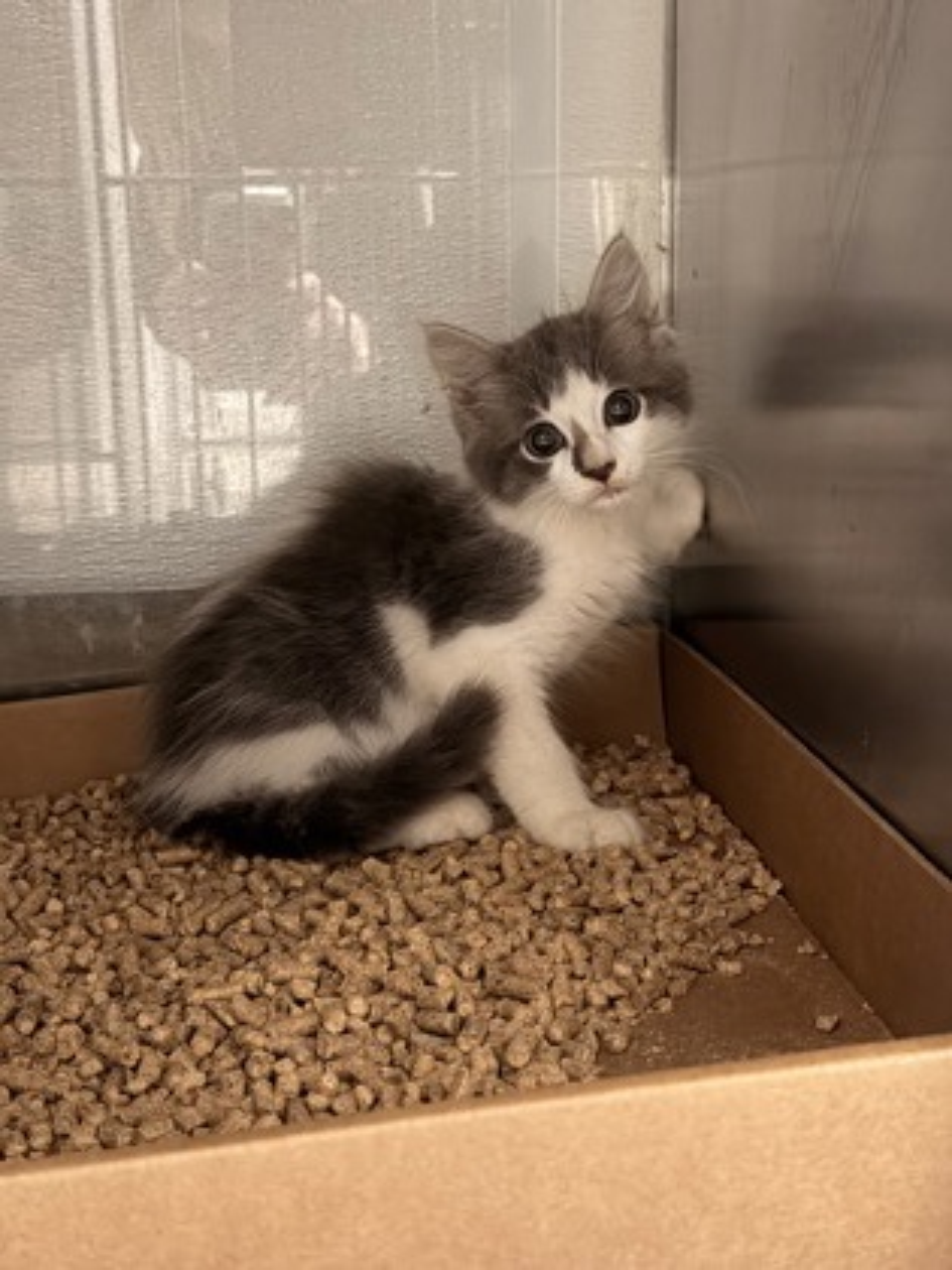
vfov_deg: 39.7
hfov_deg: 30.3
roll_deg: +0.3
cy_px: 635
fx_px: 1760
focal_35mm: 48
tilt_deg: -12.8
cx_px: 476
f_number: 1.78
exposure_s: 1/9
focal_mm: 6.76
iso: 640
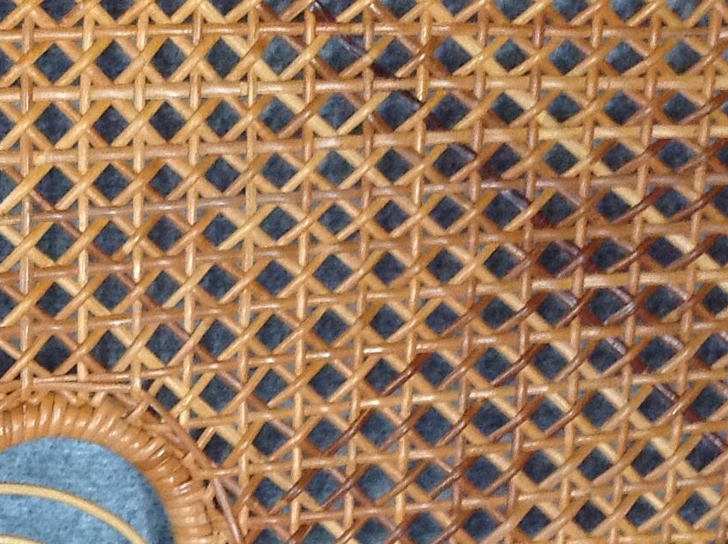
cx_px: -218
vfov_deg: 12.9
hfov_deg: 17.2
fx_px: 2267
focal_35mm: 108
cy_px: 814
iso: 160
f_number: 2.4
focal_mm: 4.28
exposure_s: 1/15
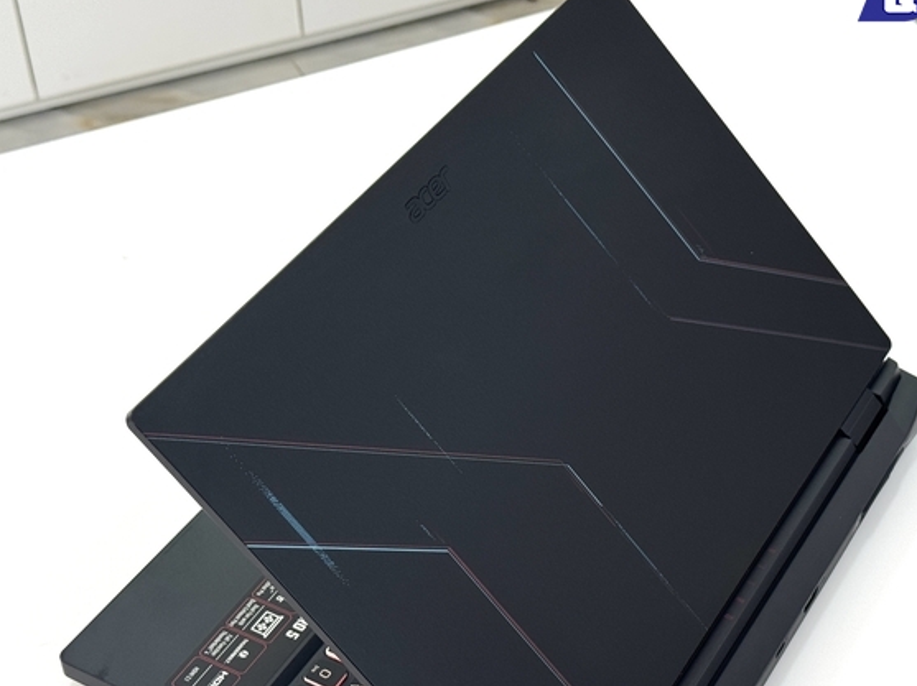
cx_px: 543
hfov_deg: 28.1
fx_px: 1827
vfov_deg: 21.2
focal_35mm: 69
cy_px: 429
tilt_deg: -43.0
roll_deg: +0.9
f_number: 1.78
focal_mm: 6.76
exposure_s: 1/129
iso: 64
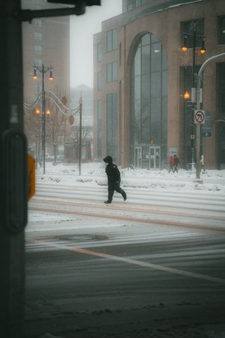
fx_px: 657
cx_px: 112
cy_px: 169
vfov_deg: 28.9
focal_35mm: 70
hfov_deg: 19.4
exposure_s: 1/320
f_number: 2.8
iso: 160
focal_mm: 70
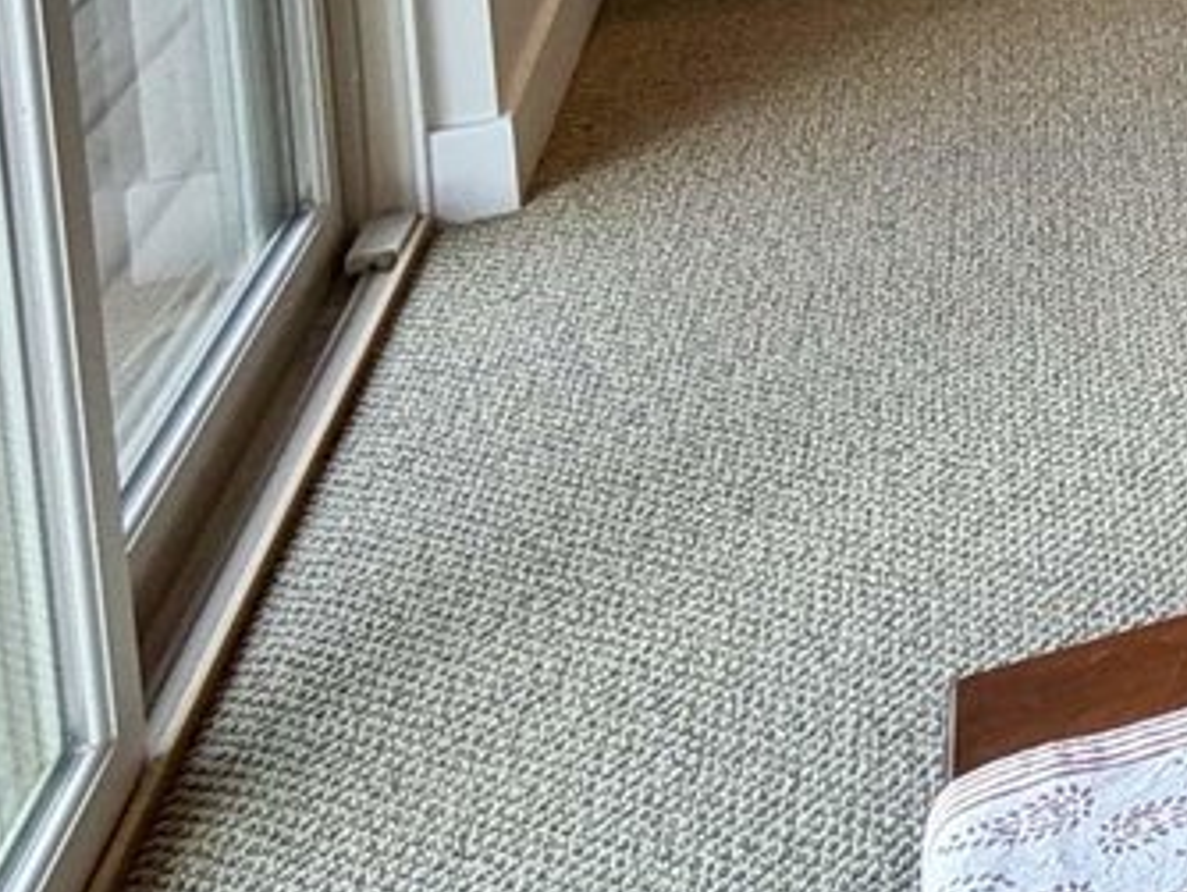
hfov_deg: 22.0
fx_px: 2299
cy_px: -746
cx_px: 1944
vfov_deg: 17.5
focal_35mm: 67
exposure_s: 1/120
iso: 160
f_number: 2.2
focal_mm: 2.22
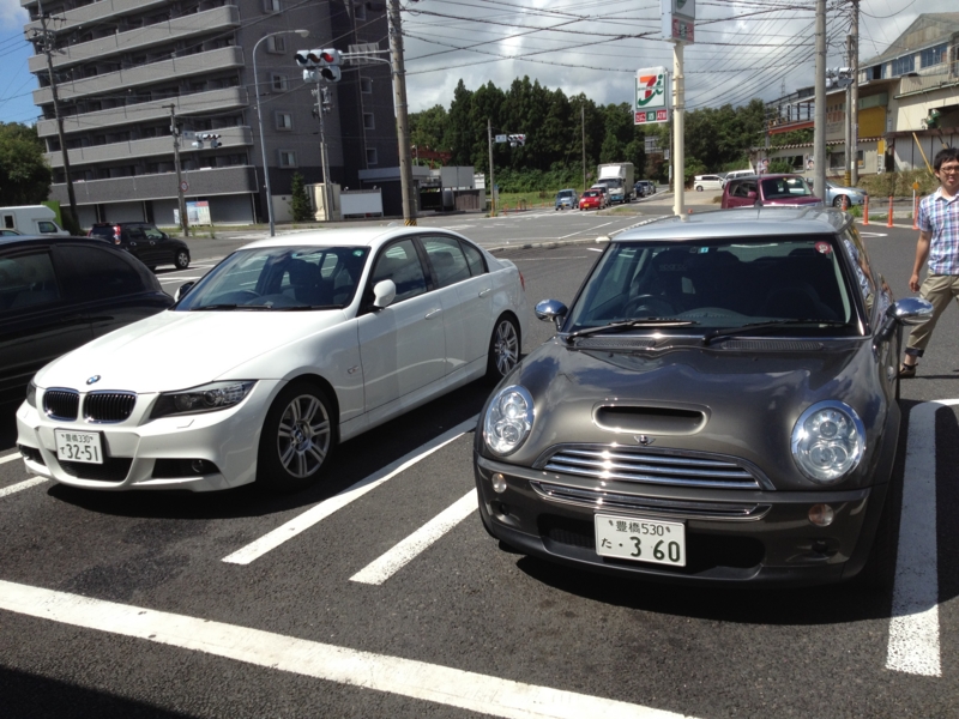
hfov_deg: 52.6
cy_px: 360
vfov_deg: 40.7
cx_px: 480
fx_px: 970
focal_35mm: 35
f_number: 2.4
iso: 64
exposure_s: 1/2123
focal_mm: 4.28
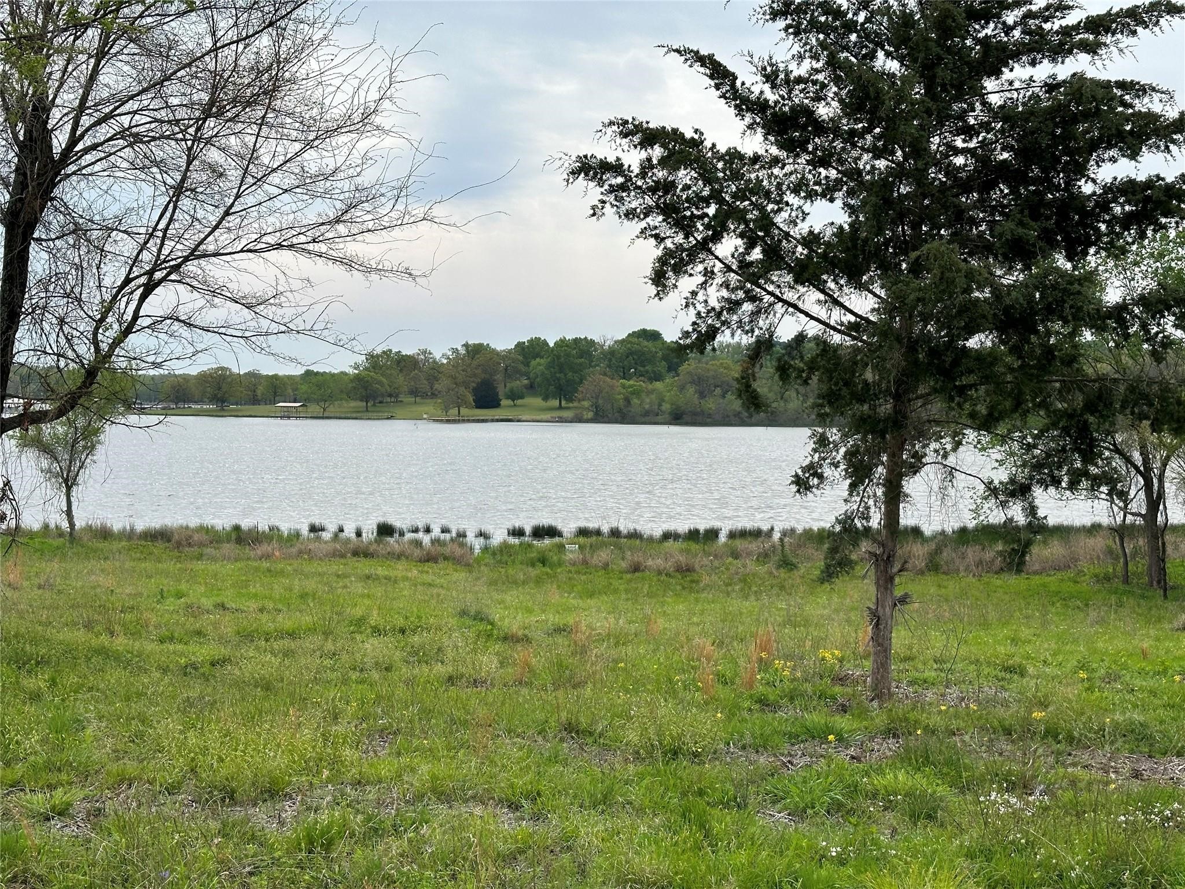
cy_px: 444
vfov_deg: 30.3
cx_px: 592
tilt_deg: -2.3
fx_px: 1643
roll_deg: -0.9
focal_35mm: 48
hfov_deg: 39.7
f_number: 1.78
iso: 64
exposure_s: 1/4016
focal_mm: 6.86
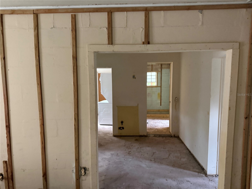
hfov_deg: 71.6
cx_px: 126
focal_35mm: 24
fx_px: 175
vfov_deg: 56.8
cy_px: 94
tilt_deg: -4.3
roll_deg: -1.7
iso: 800
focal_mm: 6.76
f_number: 1.78
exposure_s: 1/51
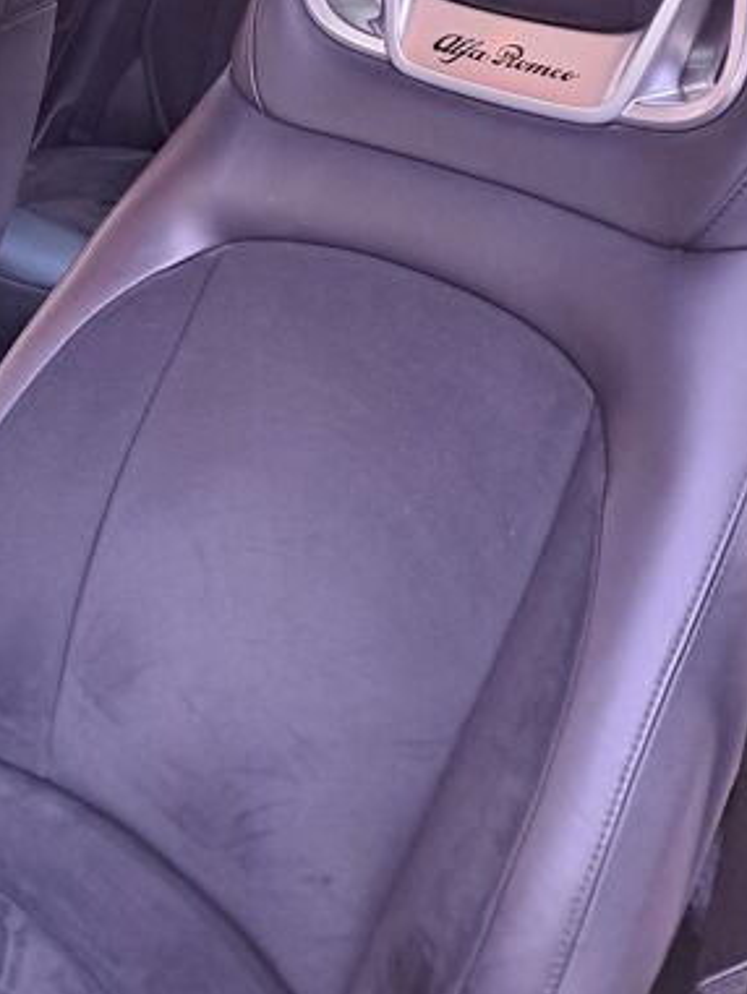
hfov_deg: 33.3
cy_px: 284
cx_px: 141
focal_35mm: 42
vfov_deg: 43.7
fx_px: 1208
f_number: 1.8
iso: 400
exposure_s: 1/33
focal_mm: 4.65
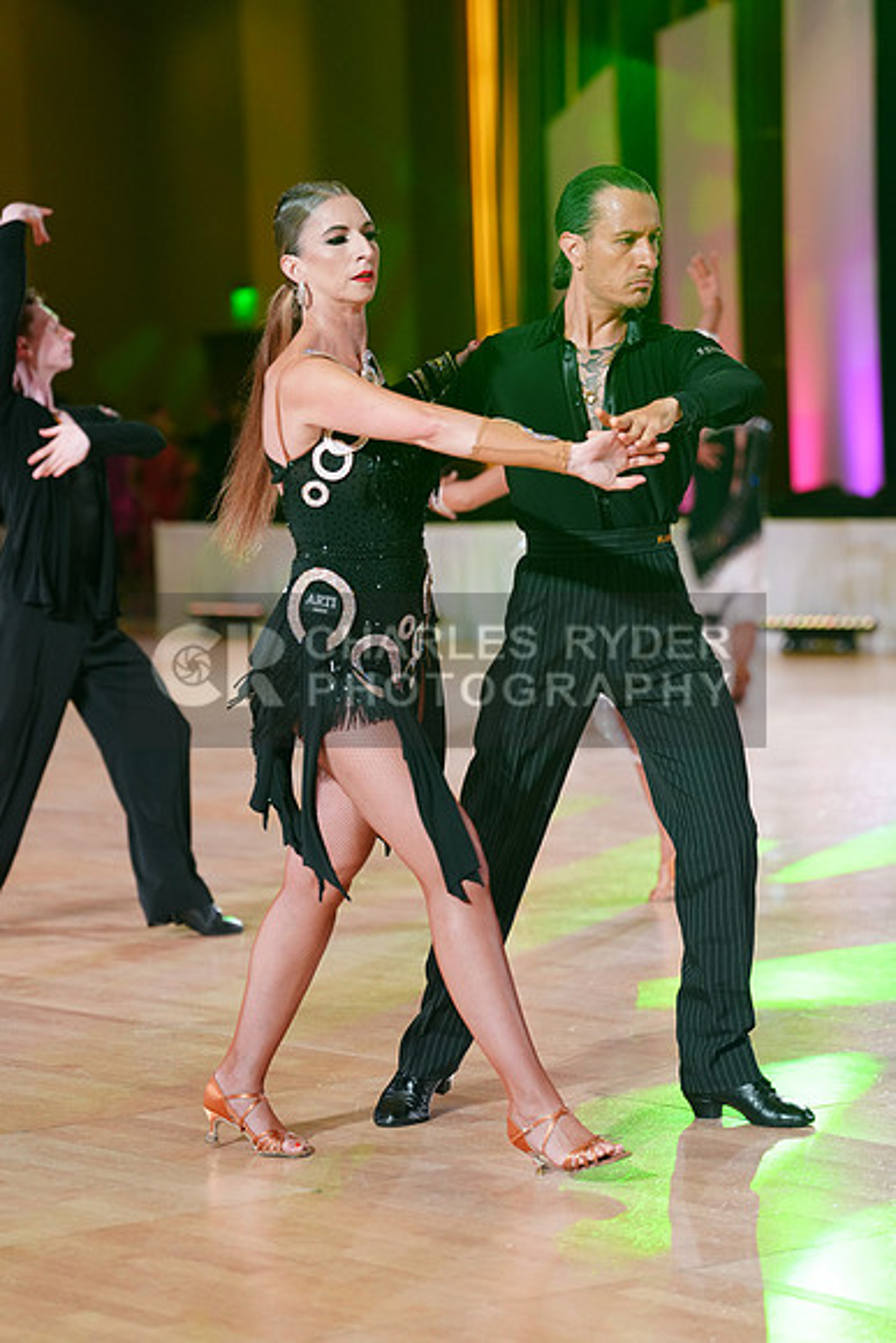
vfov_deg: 18.4
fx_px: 4141
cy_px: 672
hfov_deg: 12.3
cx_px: 448
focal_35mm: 111
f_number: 2.8
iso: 2000
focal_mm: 111
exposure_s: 1/400
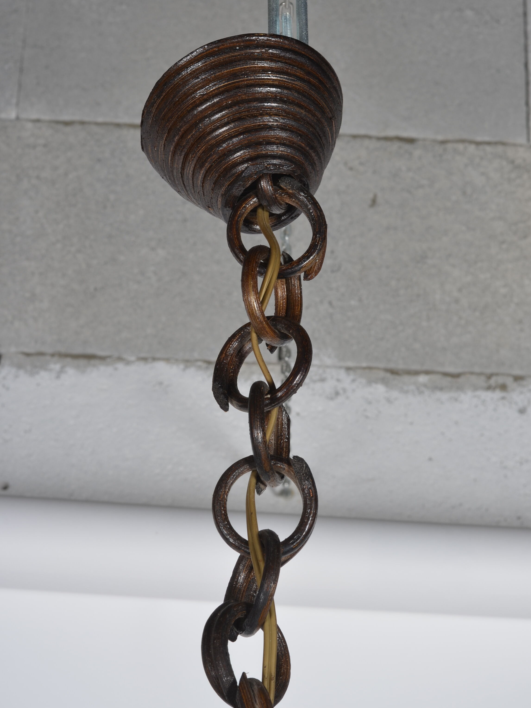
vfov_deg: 22.5
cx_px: 280
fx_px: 1779
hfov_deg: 17.0
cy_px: 418
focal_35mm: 87
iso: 100
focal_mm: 50
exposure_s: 1/125
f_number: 11
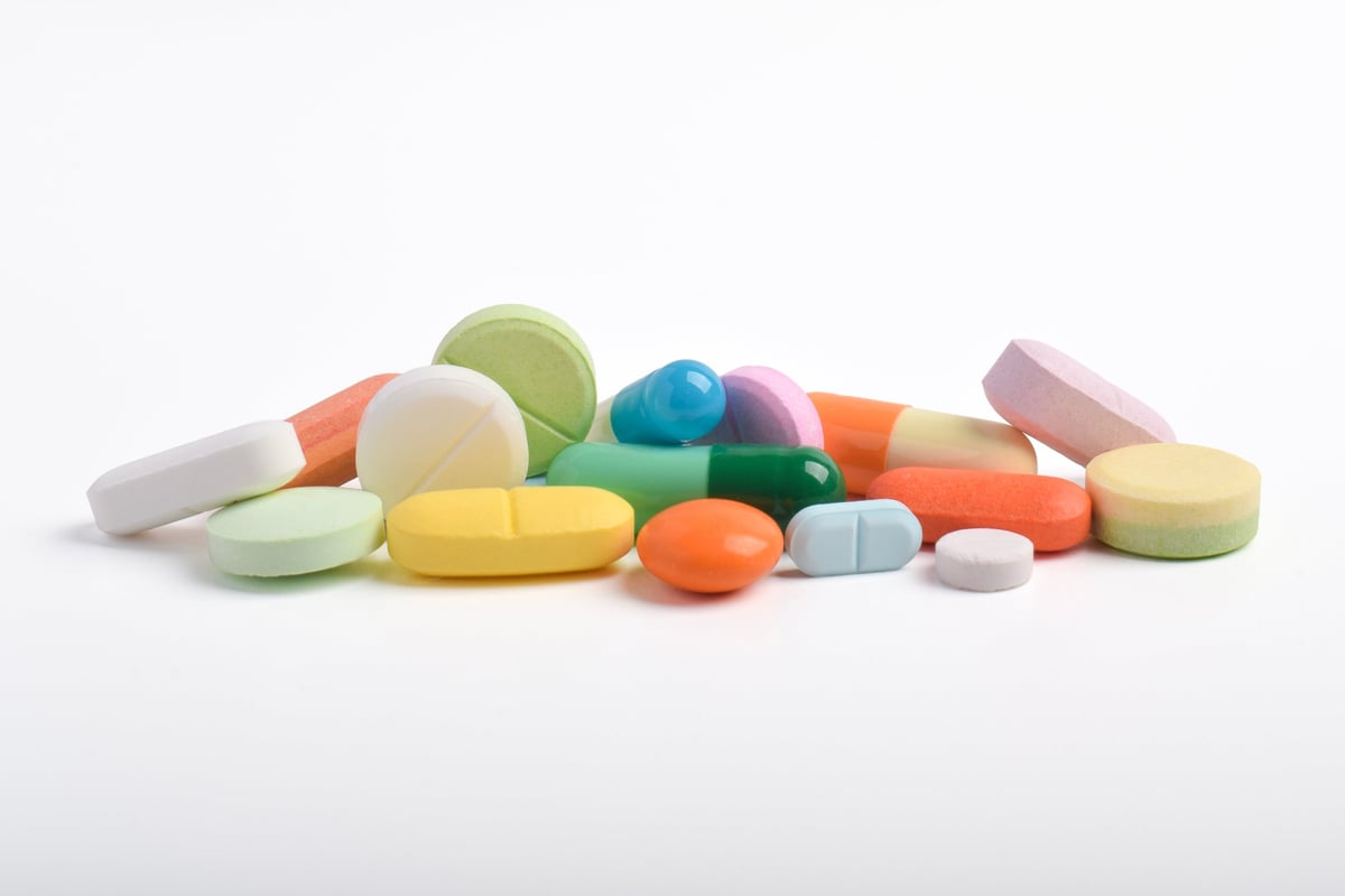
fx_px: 3081
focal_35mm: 82
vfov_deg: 16.5
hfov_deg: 24.6
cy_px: 448
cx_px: 672
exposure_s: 1/200
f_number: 25
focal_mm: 55
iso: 100
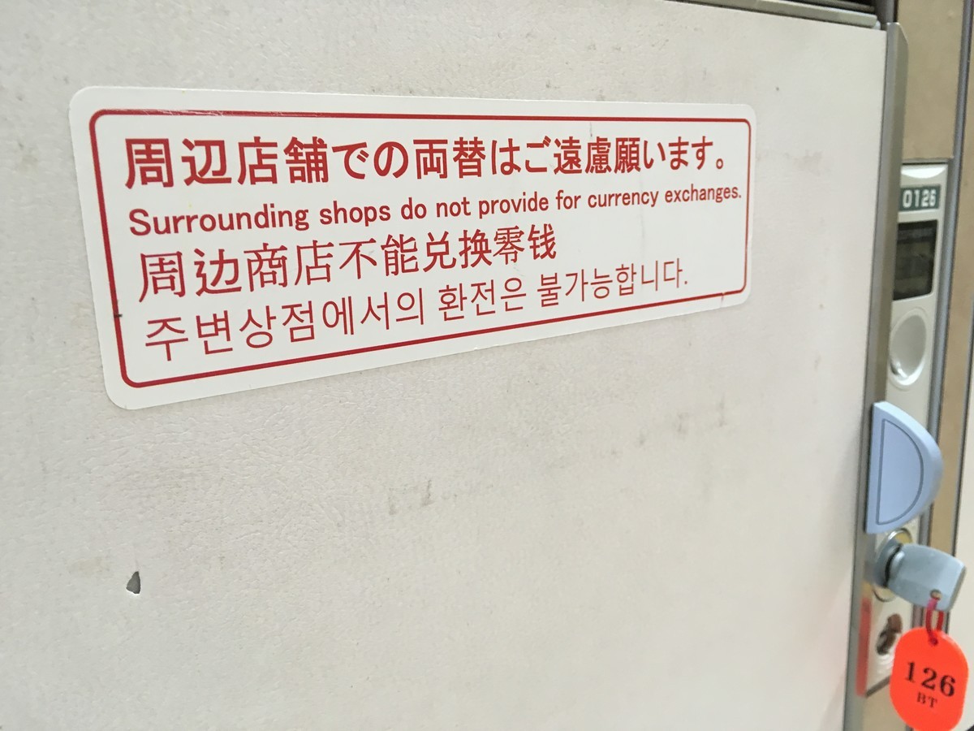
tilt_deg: -12.7
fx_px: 816
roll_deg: +2.7
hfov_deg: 61.7
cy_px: 366
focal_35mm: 29
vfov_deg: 48.2
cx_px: 487
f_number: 2.2
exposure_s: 1/30
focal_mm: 4.15
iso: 64
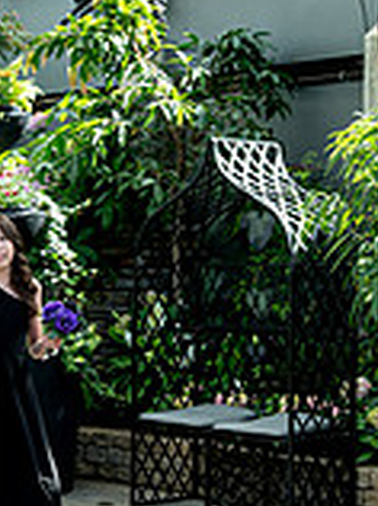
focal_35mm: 99
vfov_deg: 19.8
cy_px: 296
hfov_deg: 14.8
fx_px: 1445
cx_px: 99
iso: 200
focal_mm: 28
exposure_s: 1/320
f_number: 2.8
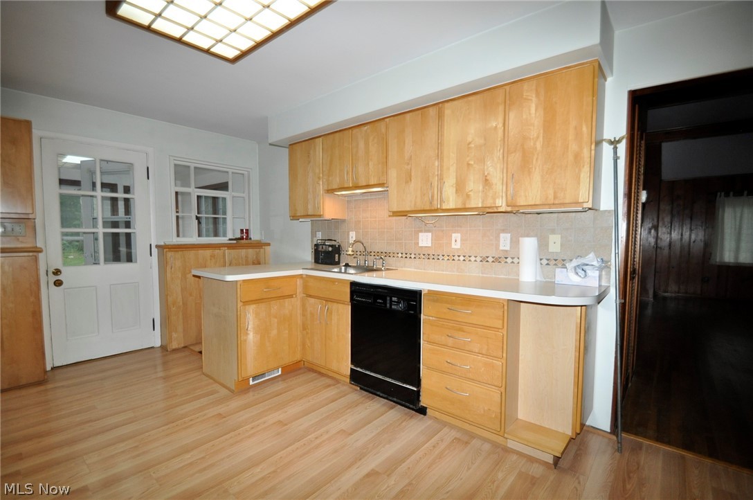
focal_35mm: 15
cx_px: 376
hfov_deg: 100.5
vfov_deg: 77.1
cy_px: 250
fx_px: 313
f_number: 4
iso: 800
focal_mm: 10
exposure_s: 1/60
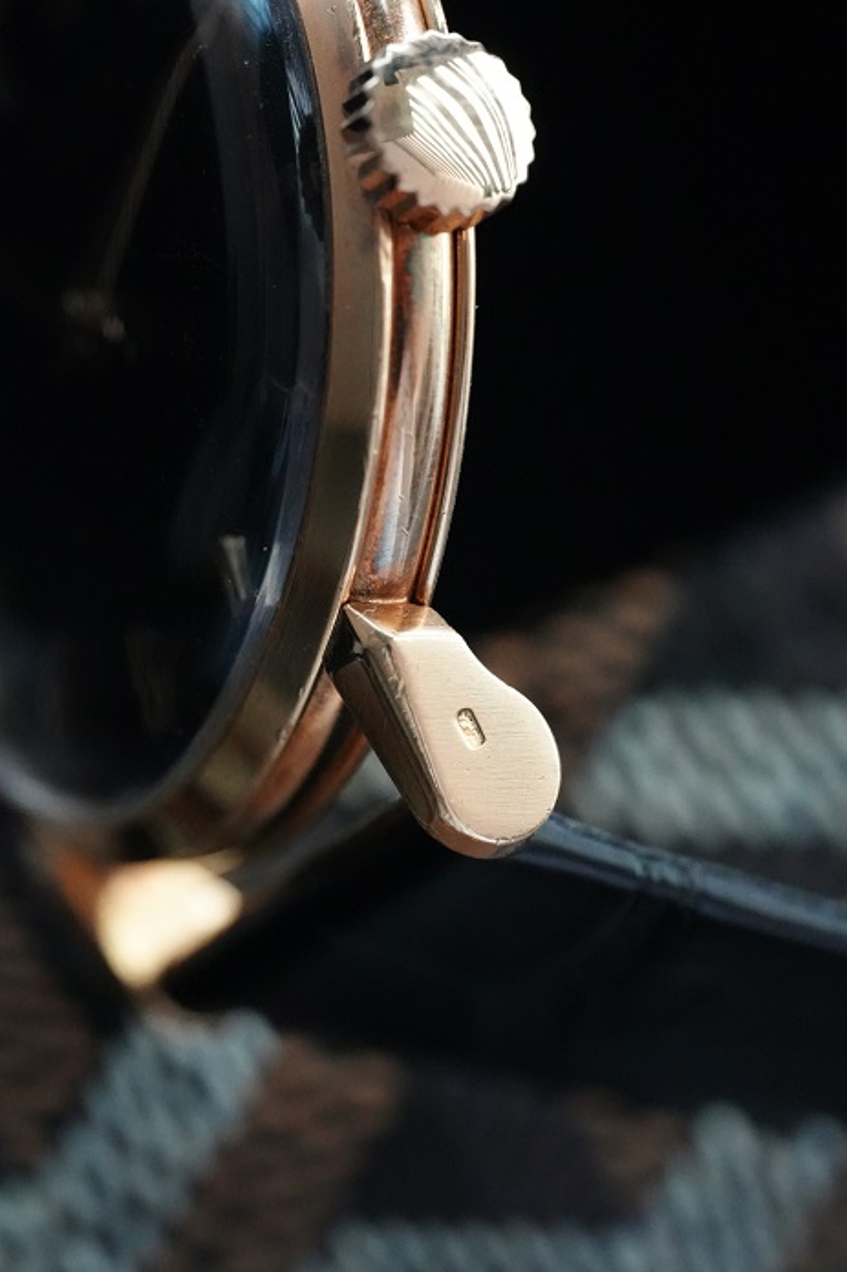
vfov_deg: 19.3
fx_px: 3742
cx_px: 426
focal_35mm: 106
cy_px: 638
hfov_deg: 12.9
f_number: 5.6
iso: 12800
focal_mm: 105
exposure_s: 1/250
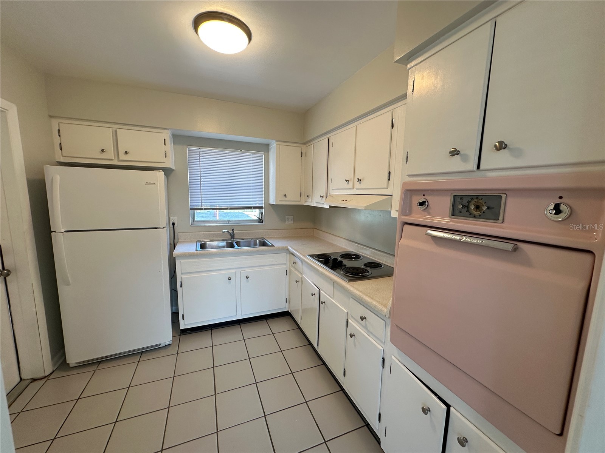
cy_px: 226
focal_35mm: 14
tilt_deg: -7.1
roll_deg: -1.1
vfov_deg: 85.7
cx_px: 302
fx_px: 245
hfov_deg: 102.1
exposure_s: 1/120
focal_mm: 2.22
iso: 125
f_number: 2.2
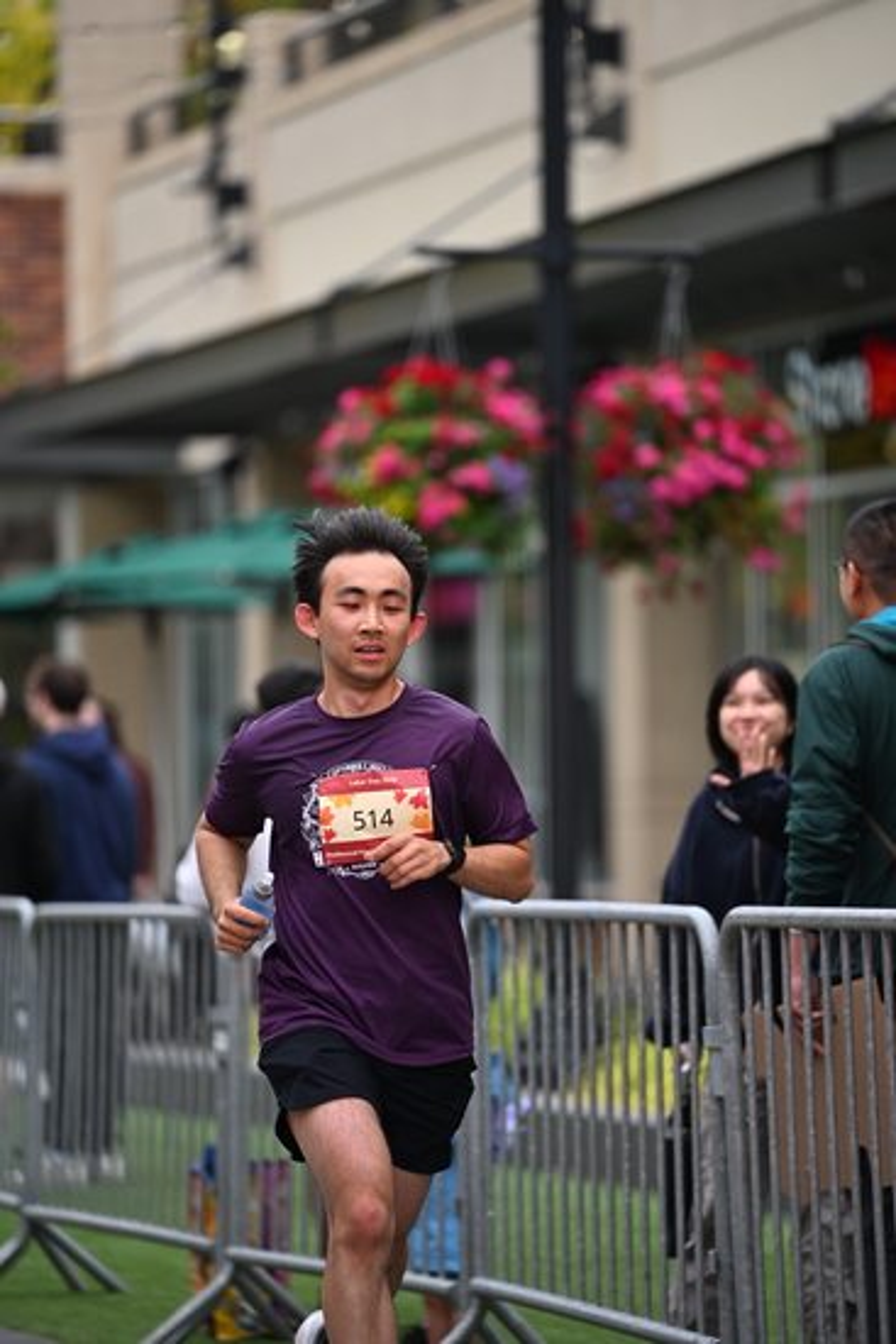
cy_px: 672
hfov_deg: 6.9
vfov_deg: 10.3
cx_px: 448
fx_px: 7461
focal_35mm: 200
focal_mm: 200
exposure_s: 1/2000
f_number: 2.8
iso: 640
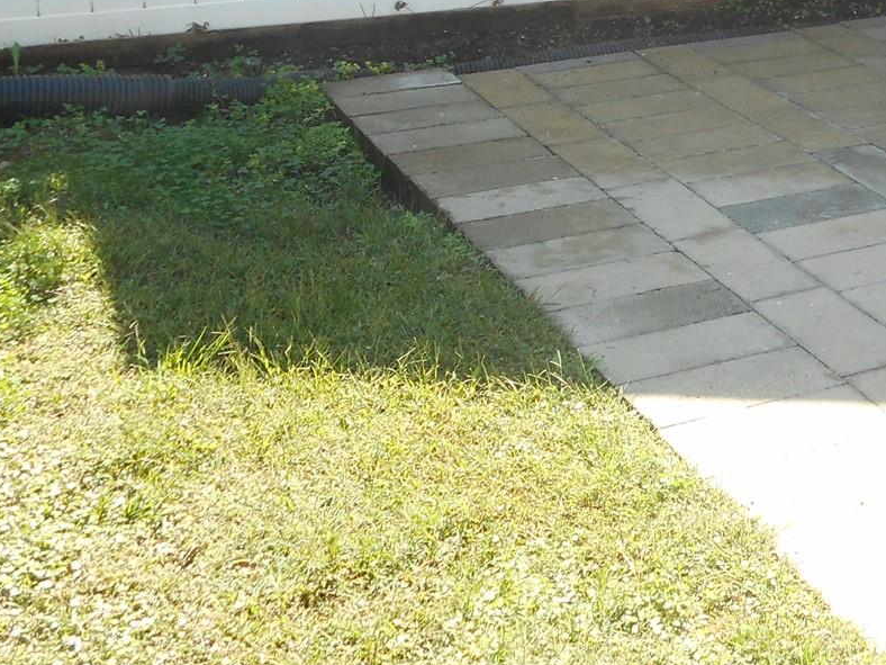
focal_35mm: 65
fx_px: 1664
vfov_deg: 21.1
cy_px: -124
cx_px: 822
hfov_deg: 28.5
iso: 80
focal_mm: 4.5
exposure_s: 1/125
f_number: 3.7
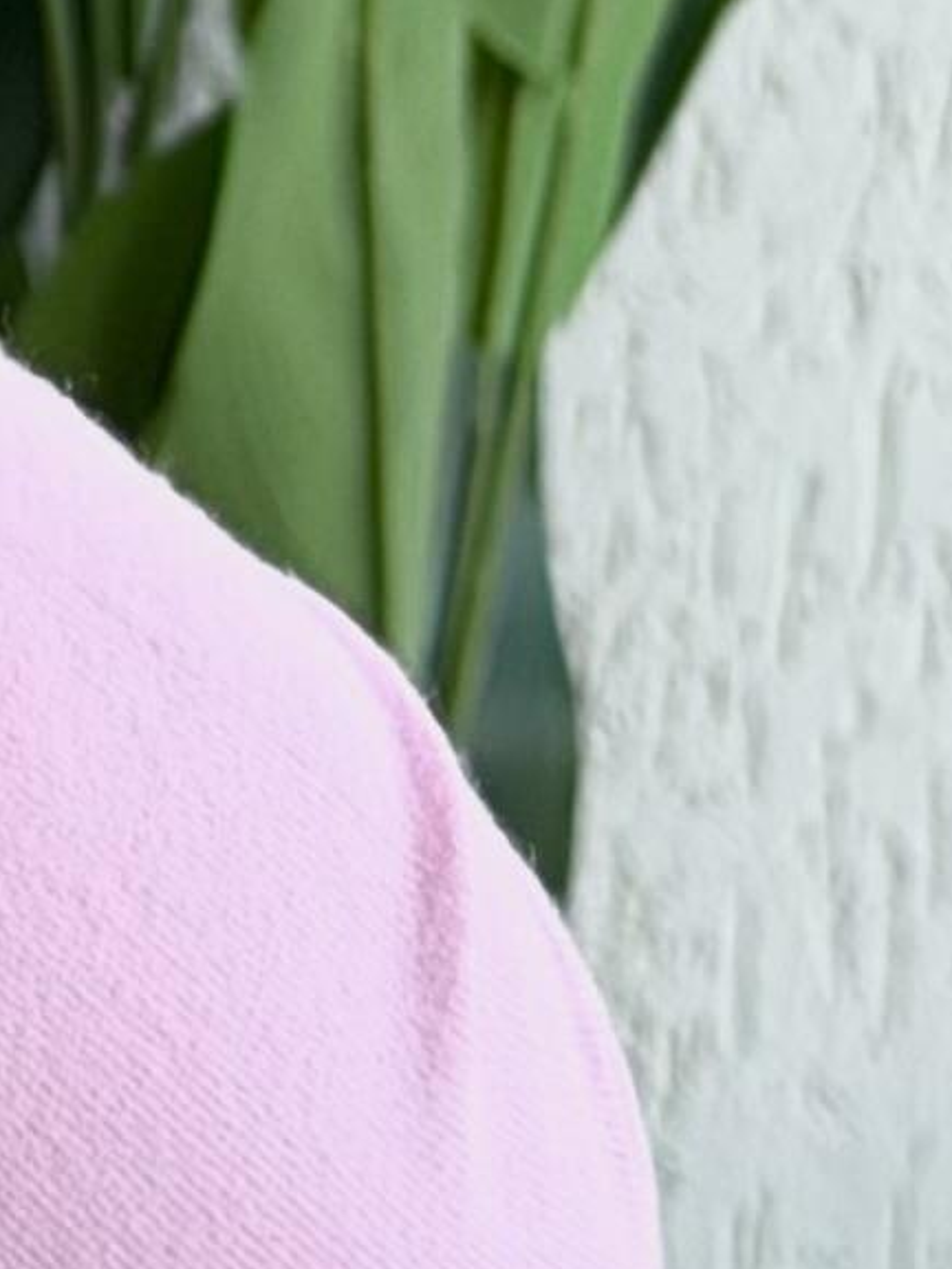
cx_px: -1994
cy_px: -676
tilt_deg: -15.1
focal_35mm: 336
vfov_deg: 5.8
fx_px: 12321
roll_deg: -2.2
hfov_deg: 4.3
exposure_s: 1/138
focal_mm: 6.76
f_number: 1.78
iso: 50
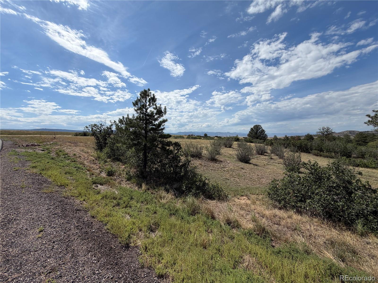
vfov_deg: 85.7
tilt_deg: -2.6
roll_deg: +0.4
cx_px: 189
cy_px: 142
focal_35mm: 14
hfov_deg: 102.1
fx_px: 153
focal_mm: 2.22
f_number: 2.2
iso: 20
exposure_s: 1/1464
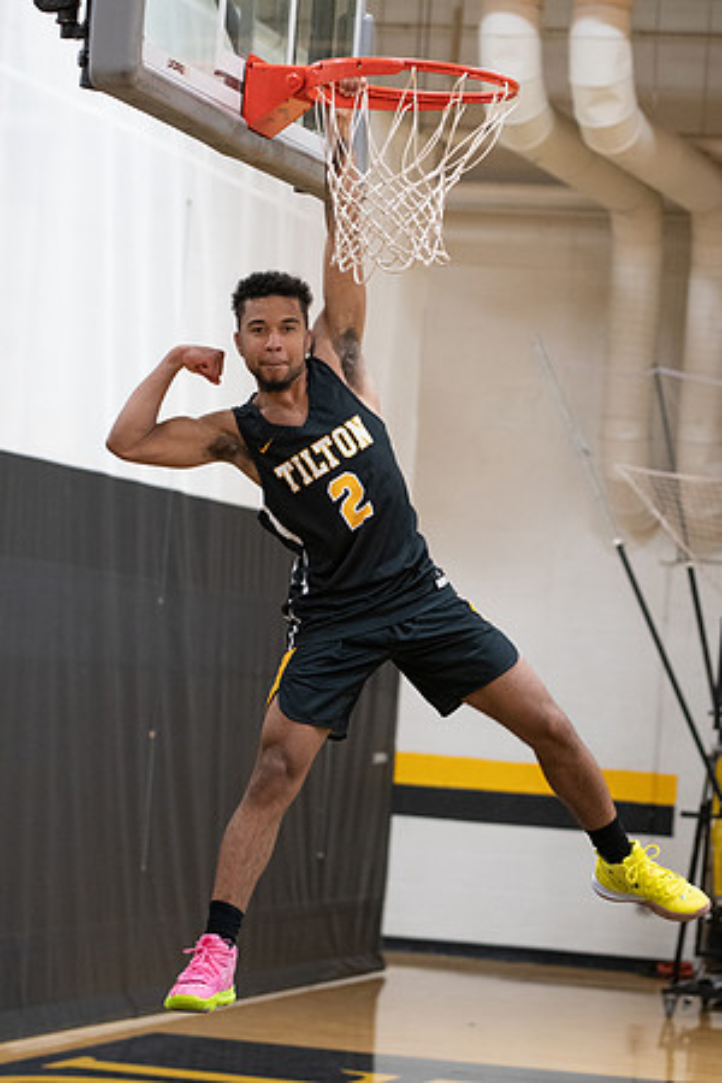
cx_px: 361
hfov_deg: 10.2
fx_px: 4061
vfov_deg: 15.2
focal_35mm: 135
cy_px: 542
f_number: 2.8
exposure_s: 1/200
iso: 2000
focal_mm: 90
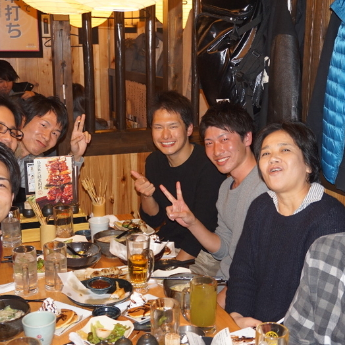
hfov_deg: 34.9
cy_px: 173
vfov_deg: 34.9
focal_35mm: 49
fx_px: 549
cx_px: 173
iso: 1000
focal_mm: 25
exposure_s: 1/60
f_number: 4.5
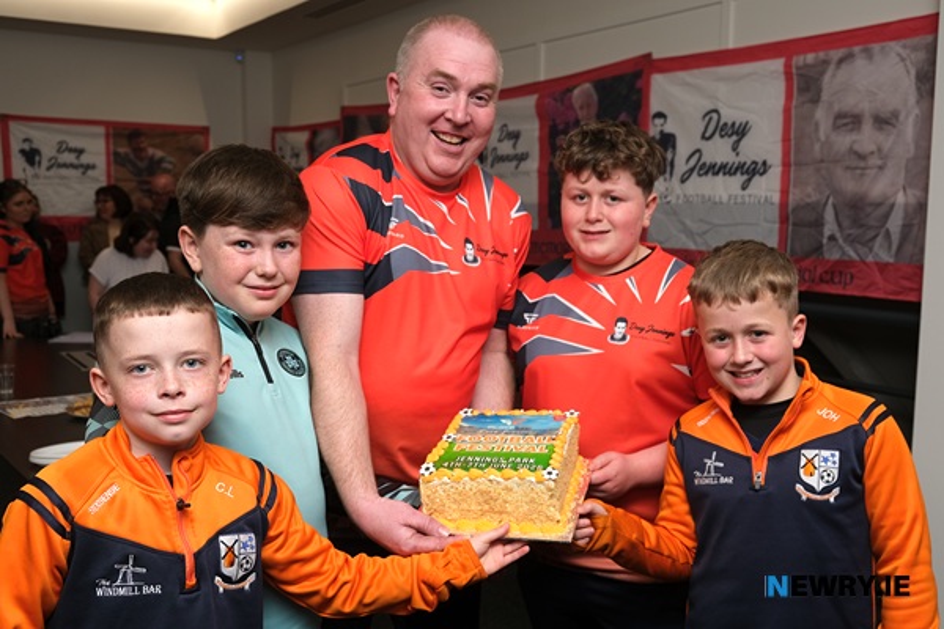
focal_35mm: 35
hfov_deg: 54.4
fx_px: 918
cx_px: 472
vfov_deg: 37.9
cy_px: 314
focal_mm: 23.3
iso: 400
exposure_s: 1/250
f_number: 4
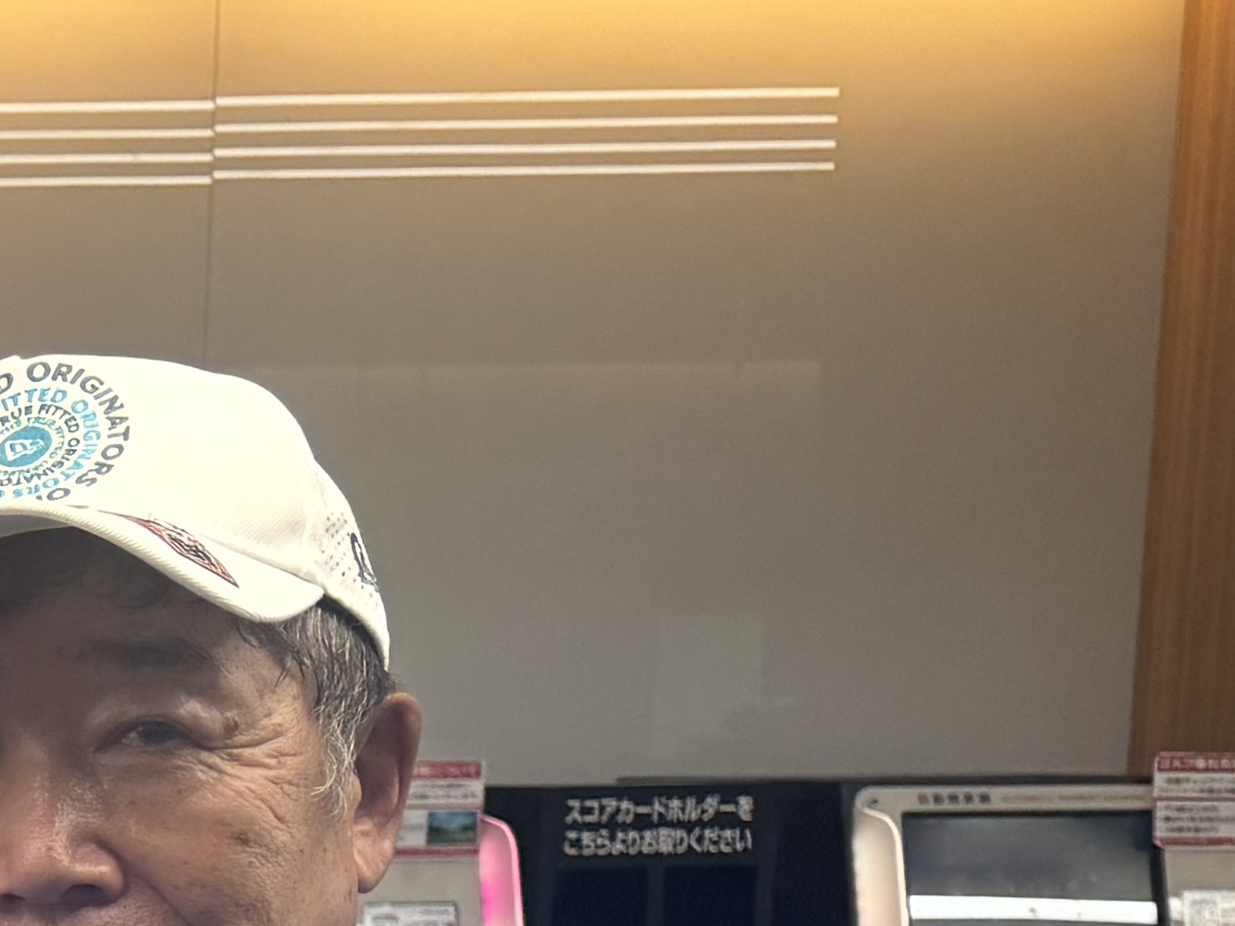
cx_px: -1351
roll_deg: +1.3
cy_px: 1372
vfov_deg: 13.3
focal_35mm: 105
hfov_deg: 14.8
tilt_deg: -8.4
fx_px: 3745
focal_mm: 6.76
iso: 125
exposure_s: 1/120
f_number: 1.78
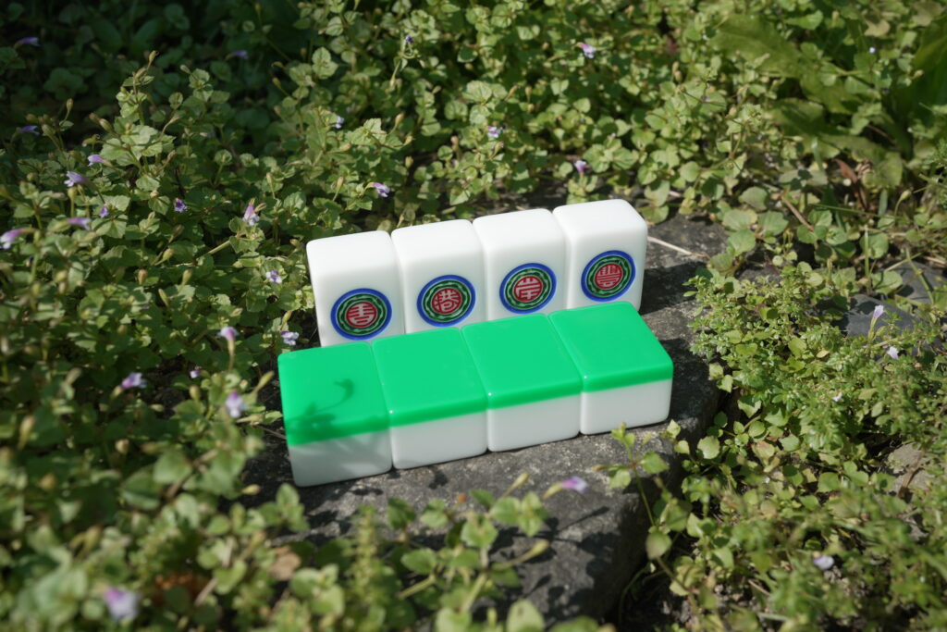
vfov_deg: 37.9
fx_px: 921
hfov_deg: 54.4
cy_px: 316
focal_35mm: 35
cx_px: 474
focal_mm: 35
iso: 125
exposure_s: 1/320
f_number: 8
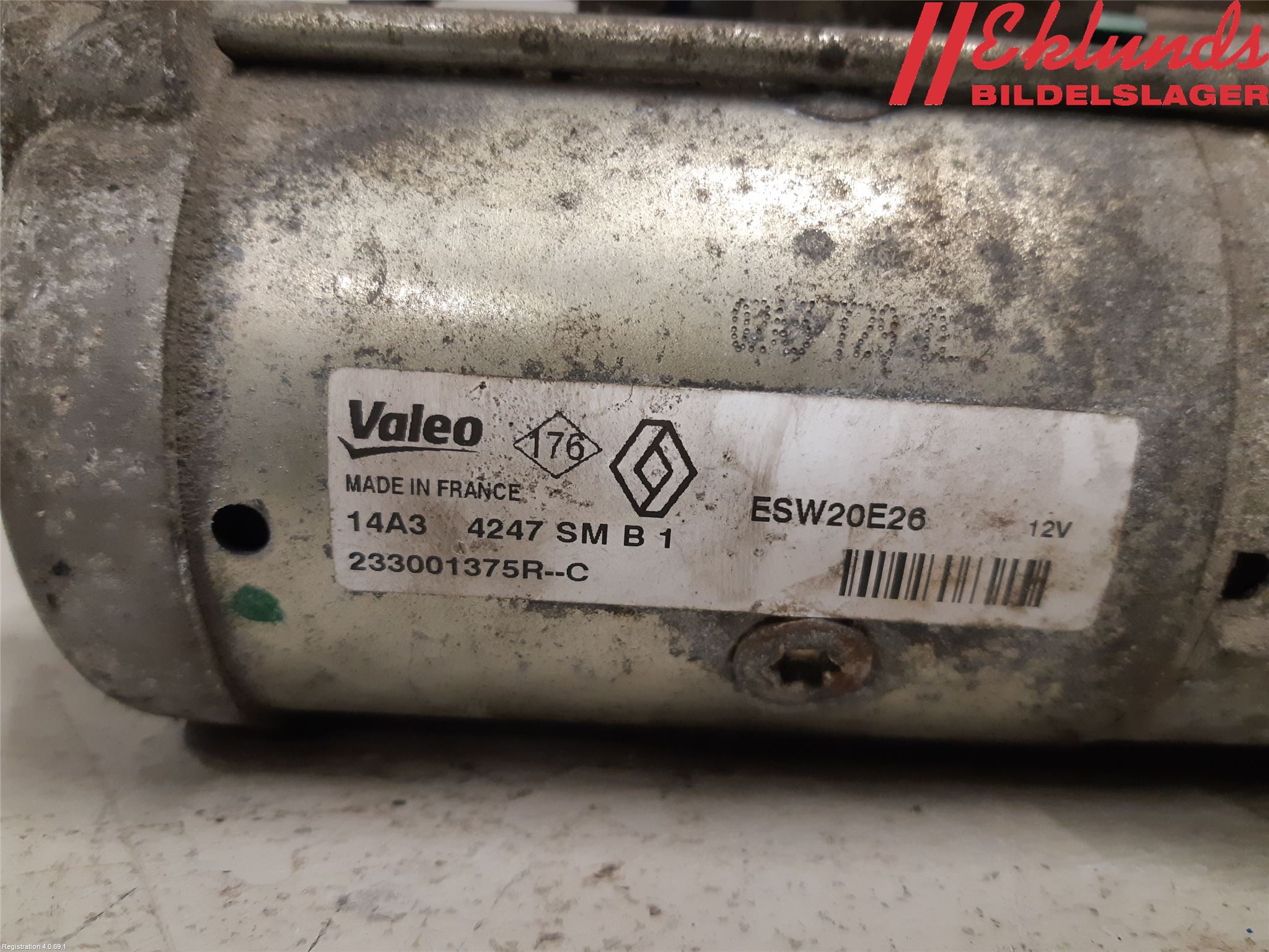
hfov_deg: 67.3
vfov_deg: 53.1
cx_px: 634
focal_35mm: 26
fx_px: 953
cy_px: 476
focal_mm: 3.93
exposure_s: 1/50
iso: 200
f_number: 1.7
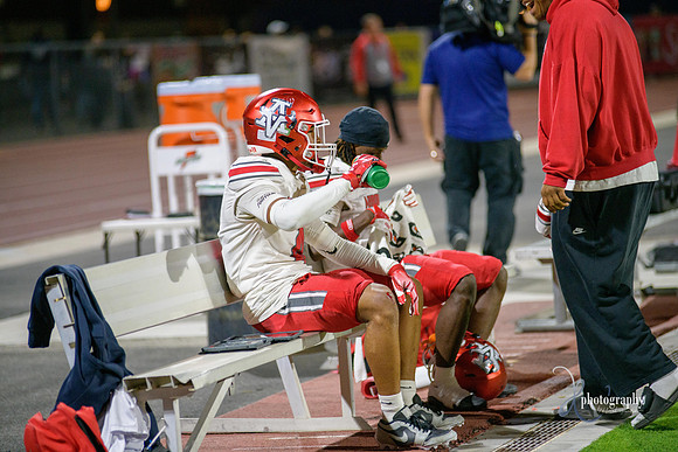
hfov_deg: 11.4
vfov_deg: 7.6
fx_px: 3391
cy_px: 226
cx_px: 339
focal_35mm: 180
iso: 2000
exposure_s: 1/320
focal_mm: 180
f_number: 2.8
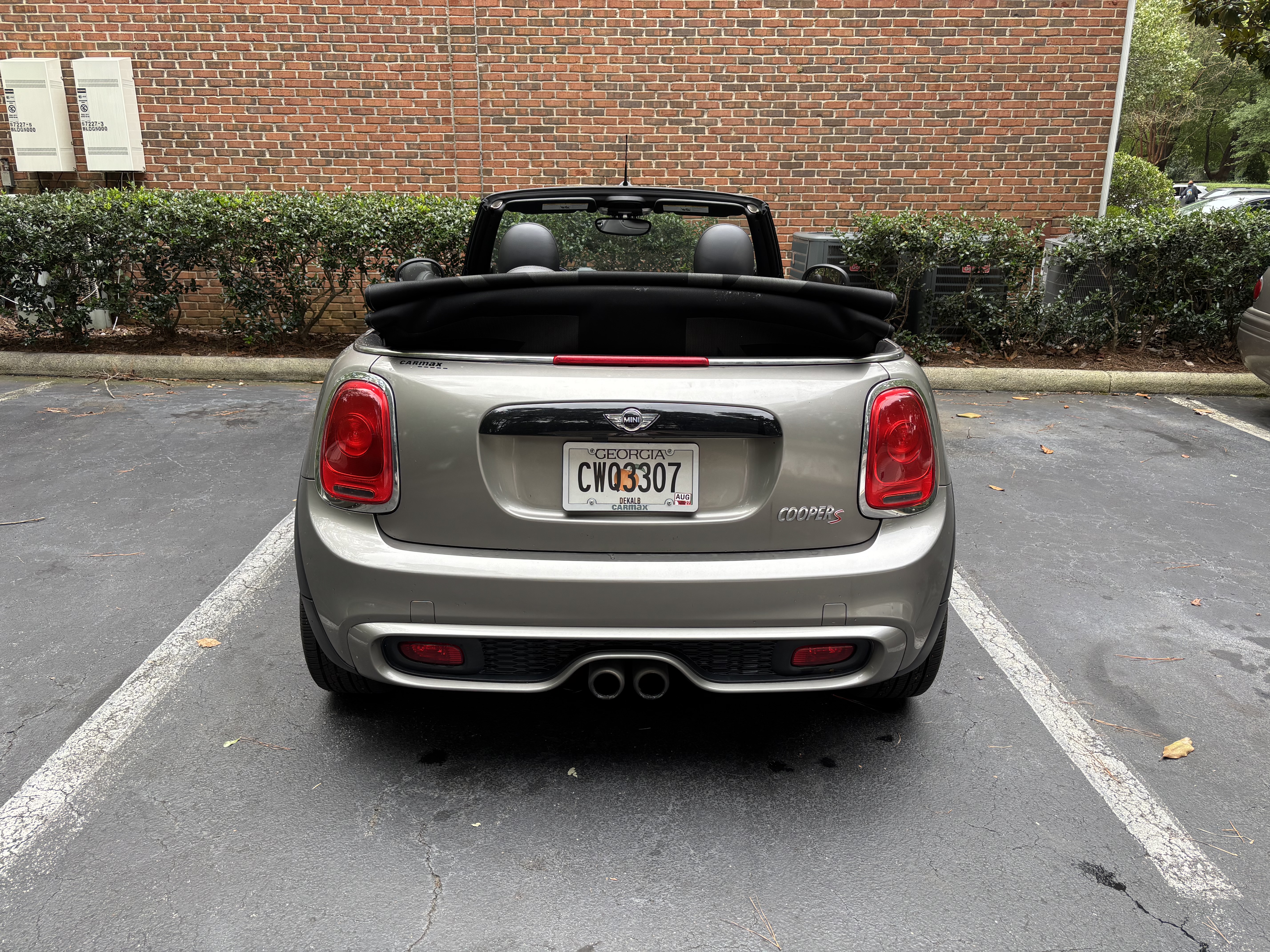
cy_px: 476
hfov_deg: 67.3
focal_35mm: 26
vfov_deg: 53.1
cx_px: 635
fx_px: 954
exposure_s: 1/365
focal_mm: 5.96
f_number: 1.6
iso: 50
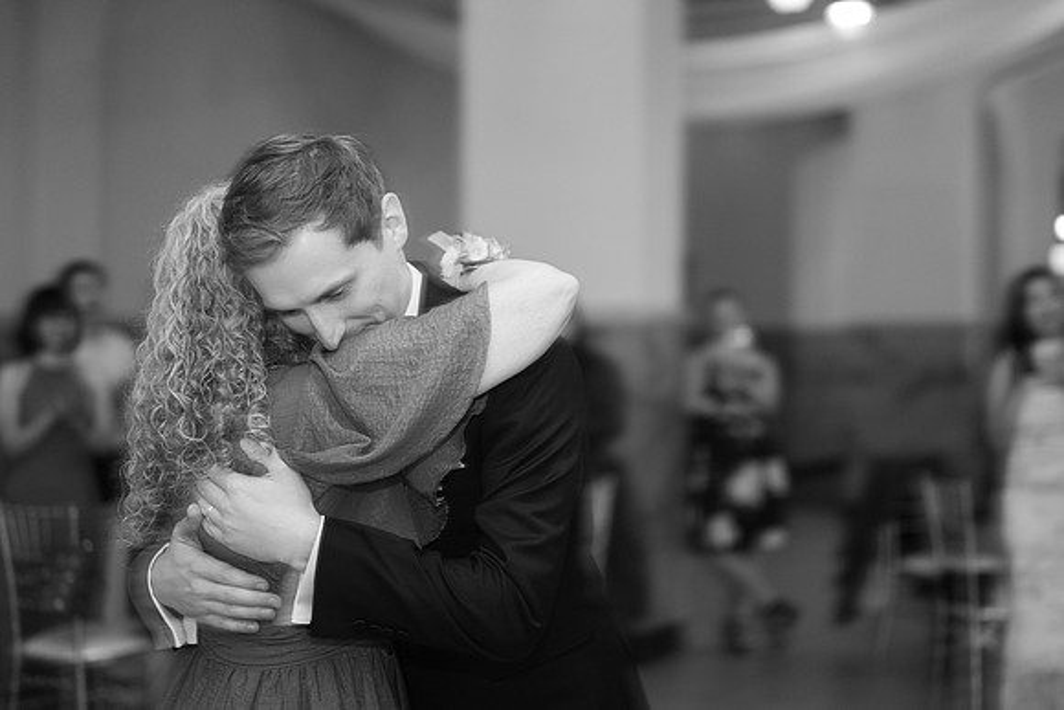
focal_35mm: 50
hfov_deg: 39.6
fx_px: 1478
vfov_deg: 27.0
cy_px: 355
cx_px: 532
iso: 320
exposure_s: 1/125
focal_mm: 50
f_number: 1.8
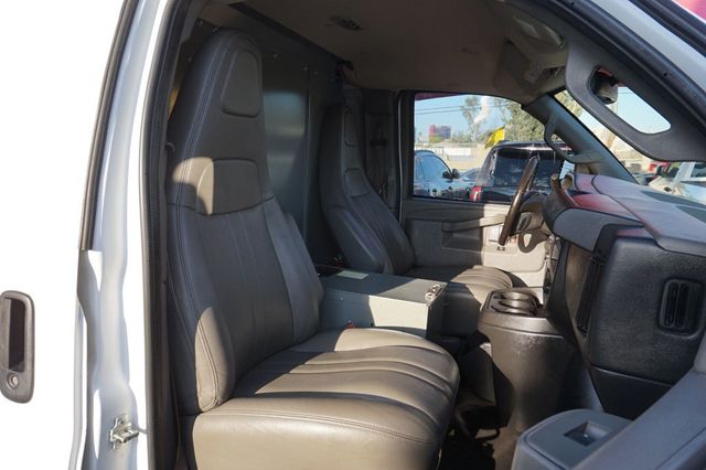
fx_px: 470
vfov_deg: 53.1
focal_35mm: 24
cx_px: 353
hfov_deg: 73.8
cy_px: 235
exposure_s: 1/100
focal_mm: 16
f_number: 7.1
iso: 100
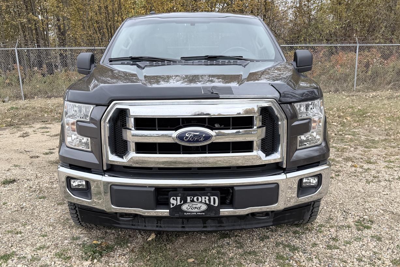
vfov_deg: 49.5
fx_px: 289
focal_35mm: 26
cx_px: 193
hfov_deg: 69.4
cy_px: 127
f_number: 1.78
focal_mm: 6.76
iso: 80
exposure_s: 1/840
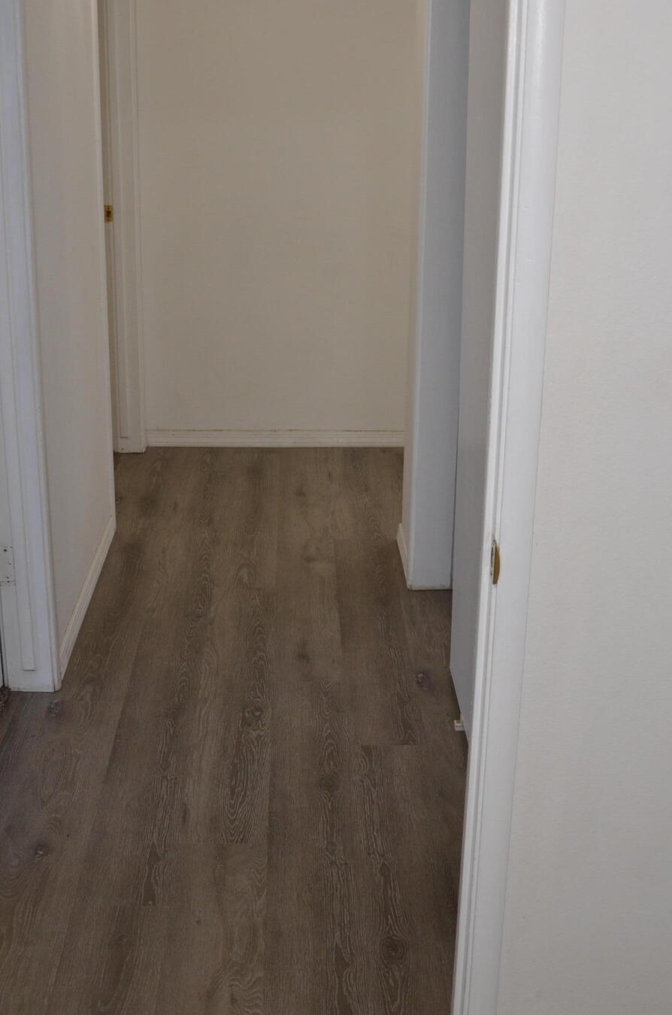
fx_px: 1125
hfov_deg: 33.2
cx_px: 293
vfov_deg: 48.1
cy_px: 378
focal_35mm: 40
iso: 450
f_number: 3.5
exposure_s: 1/60
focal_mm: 18
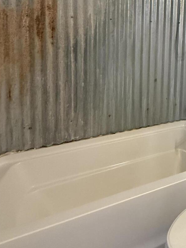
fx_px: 251
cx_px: 214
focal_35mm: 35
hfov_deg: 34.1
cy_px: 51
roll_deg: -3.7
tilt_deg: -6.0
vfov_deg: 49.7
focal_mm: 2.22
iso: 640
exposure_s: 1/60
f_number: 2.2
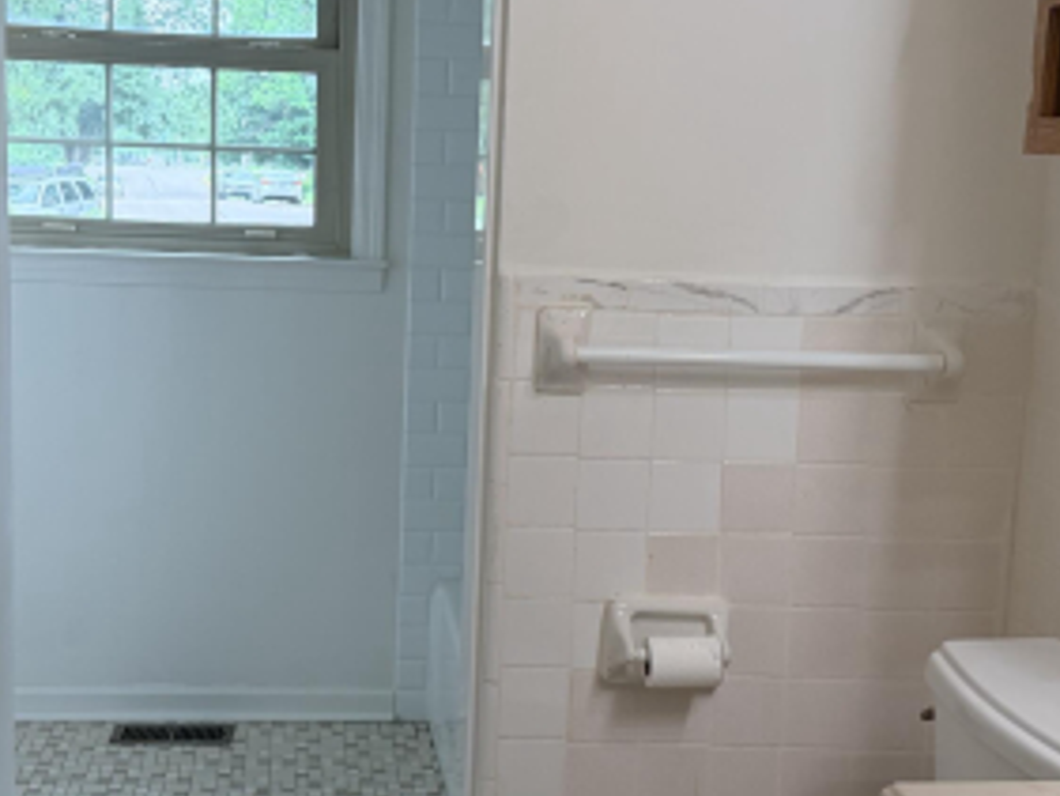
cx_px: 436
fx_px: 1746
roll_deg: -1.2
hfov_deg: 33.7
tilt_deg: -9.8
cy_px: 449
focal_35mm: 57
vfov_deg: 25.7
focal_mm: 6.76
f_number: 1.78
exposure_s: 1/230
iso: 200
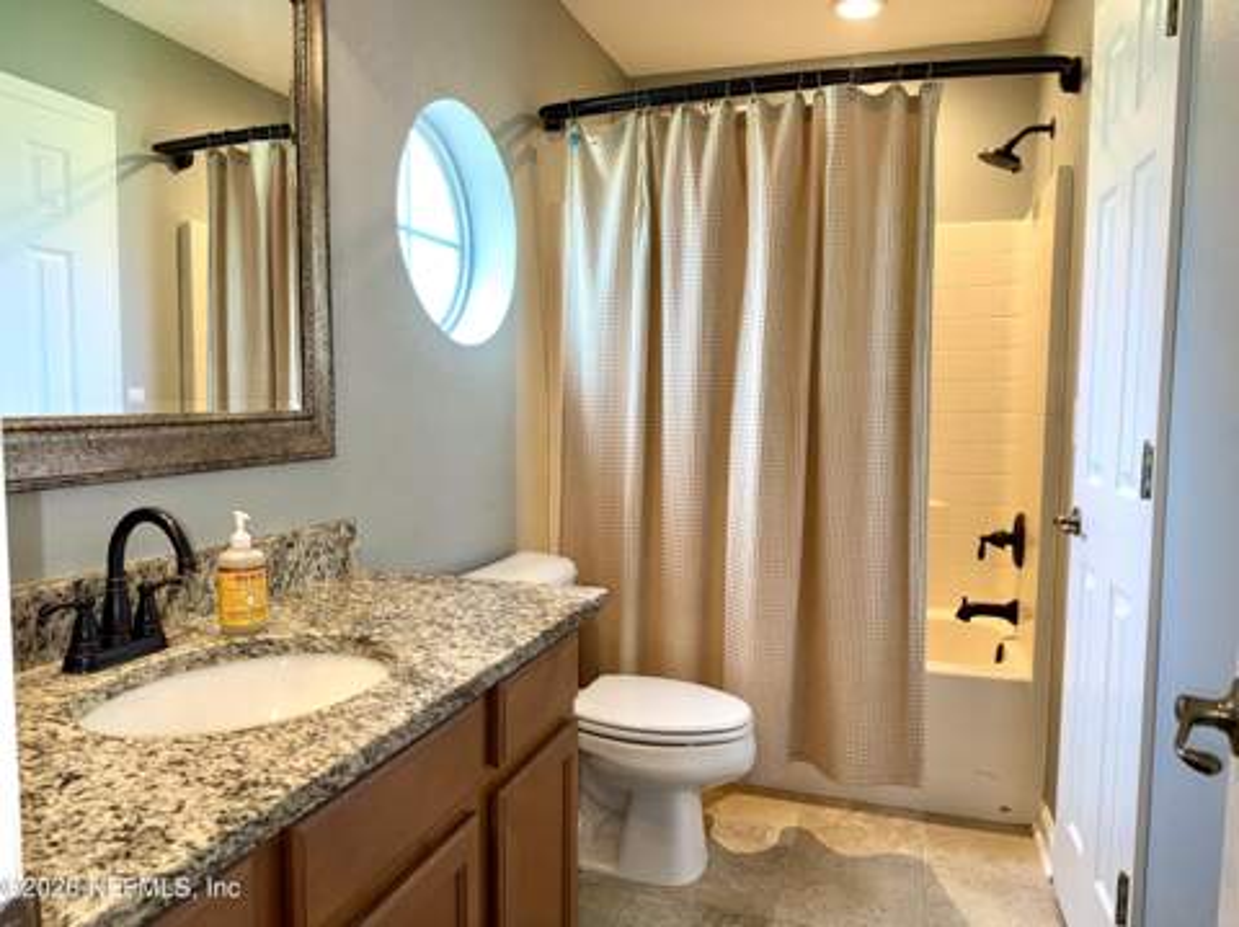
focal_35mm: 24
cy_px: 464
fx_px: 858
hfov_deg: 71.7
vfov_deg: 56.7
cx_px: 620
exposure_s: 1/40
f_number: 1.78
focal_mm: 6.76
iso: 64
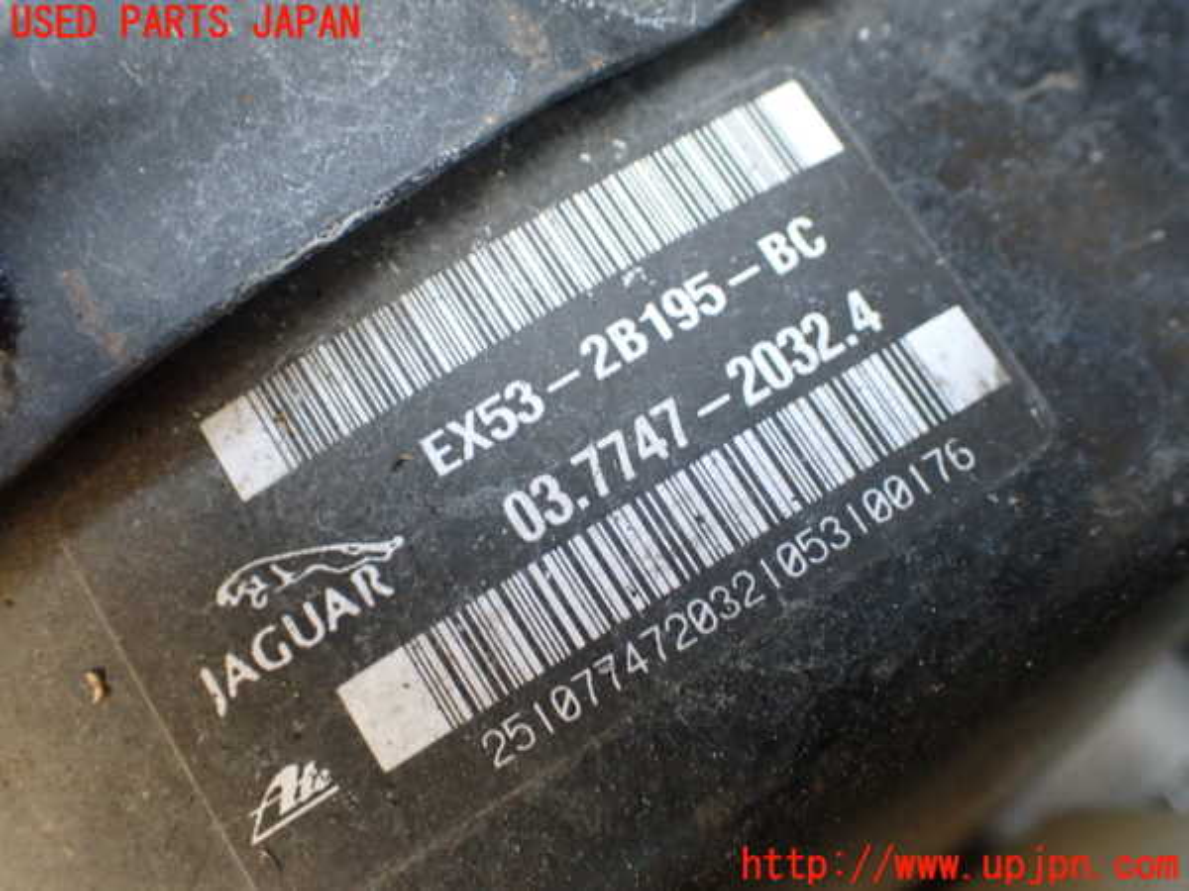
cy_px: 446
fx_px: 1408
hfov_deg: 45.8
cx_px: 594
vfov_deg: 35.1
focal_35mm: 41
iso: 800
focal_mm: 7.31
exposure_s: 1/100
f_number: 2.8
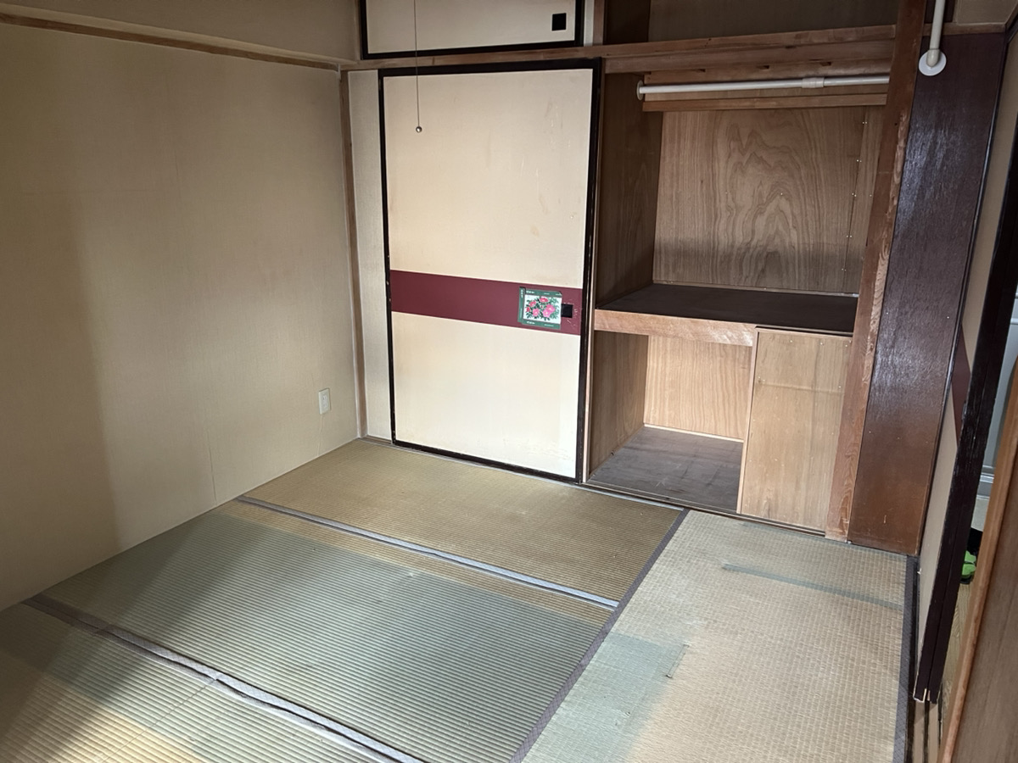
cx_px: 509
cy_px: 382
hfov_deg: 67.3
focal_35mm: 26
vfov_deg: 53.1
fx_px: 765
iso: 250
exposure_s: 1/50
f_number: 1.5
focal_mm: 5.7
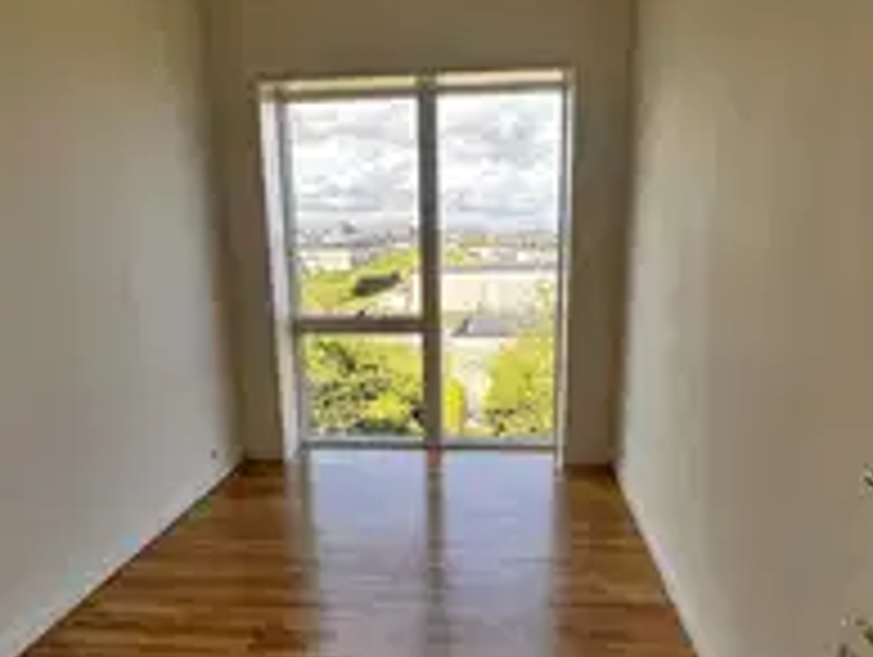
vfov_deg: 54.4
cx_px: 439
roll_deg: +0.9
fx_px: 631
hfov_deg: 69.3
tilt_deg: -14.1
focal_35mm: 25
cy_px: 410
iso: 32
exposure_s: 1/348
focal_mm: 1.57
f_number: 1.8
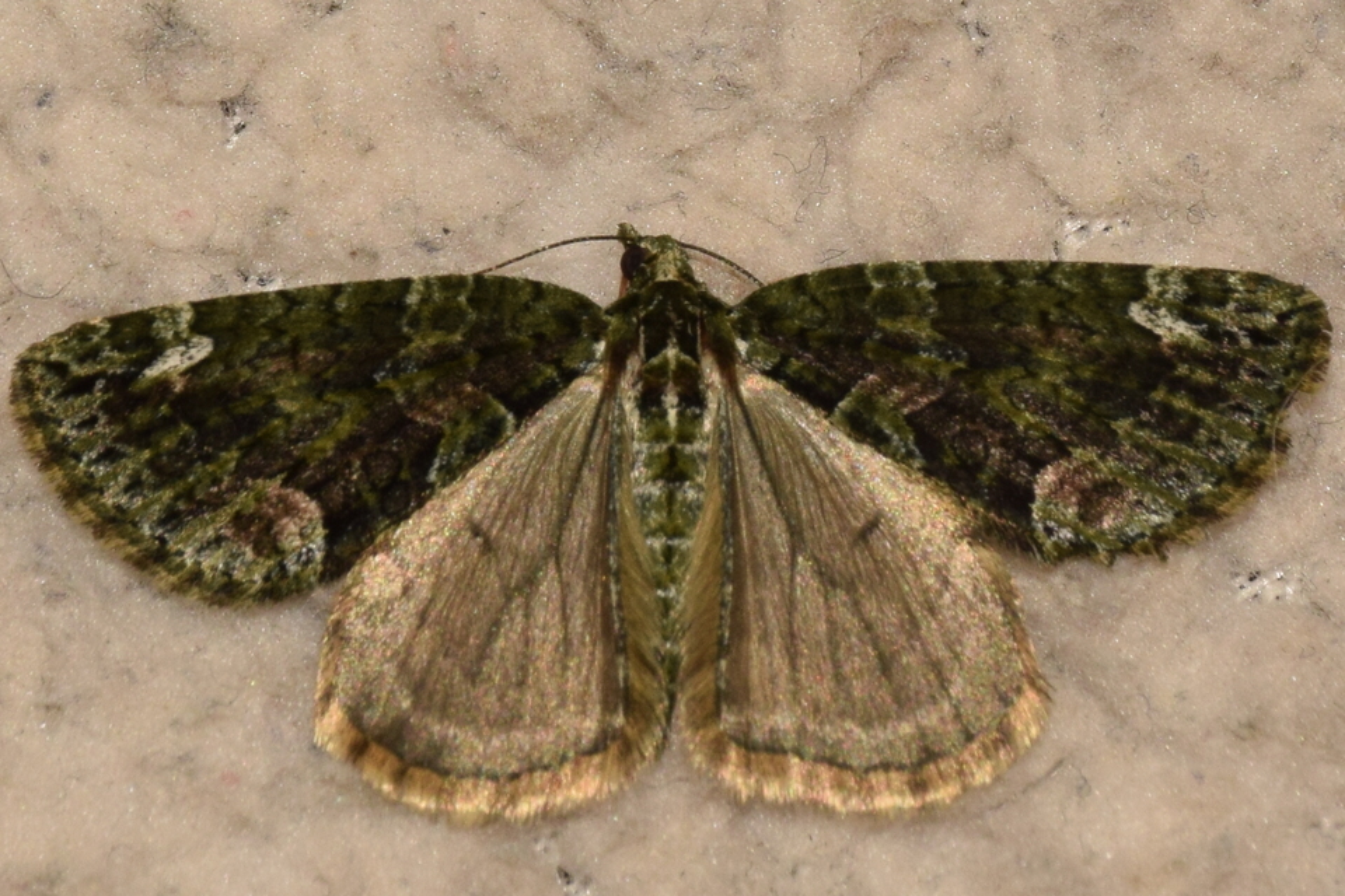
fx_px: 7845
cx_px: 672
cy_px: 448
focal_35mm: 210
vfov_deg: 6.5
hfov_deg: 9.8
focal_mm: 140
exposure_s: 1/160
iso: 400
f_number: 14
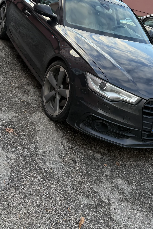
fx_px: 300
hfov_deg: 28.4
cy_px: 56
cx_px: 103
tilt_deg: -12.1
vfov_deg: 40.7
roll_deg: -17.9
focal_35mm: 47
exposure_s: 1/233
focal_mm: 5.96
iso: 64
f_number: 1.6
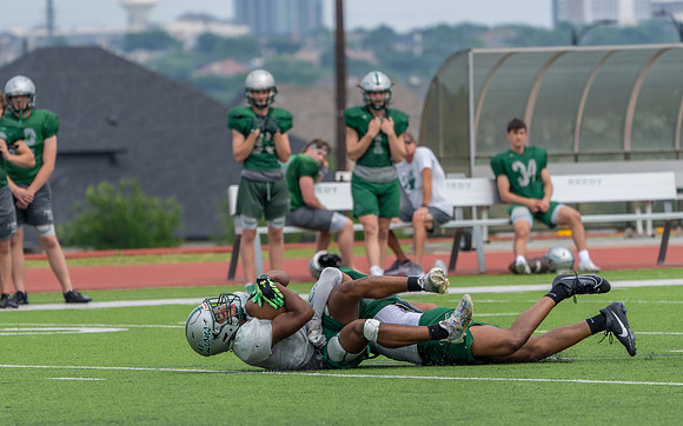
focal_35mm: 392
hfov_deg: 5.4
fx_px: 7290
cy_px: 293
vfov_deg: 3.3
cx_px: 292
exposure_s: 1/1250
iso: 320
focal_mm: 279
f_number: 5.6
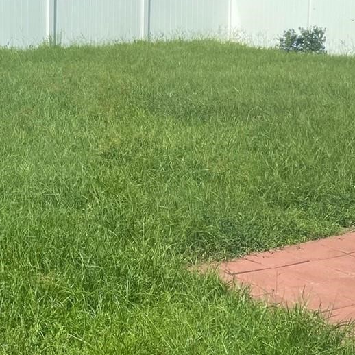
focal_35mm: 71
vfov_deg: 24.1
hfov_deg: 23.2
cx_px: -11
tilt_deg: -5.1
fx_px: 824
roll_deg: -0.7
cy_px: 88
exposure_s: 1/3125
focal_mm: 4.2
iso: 32
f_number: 1.6
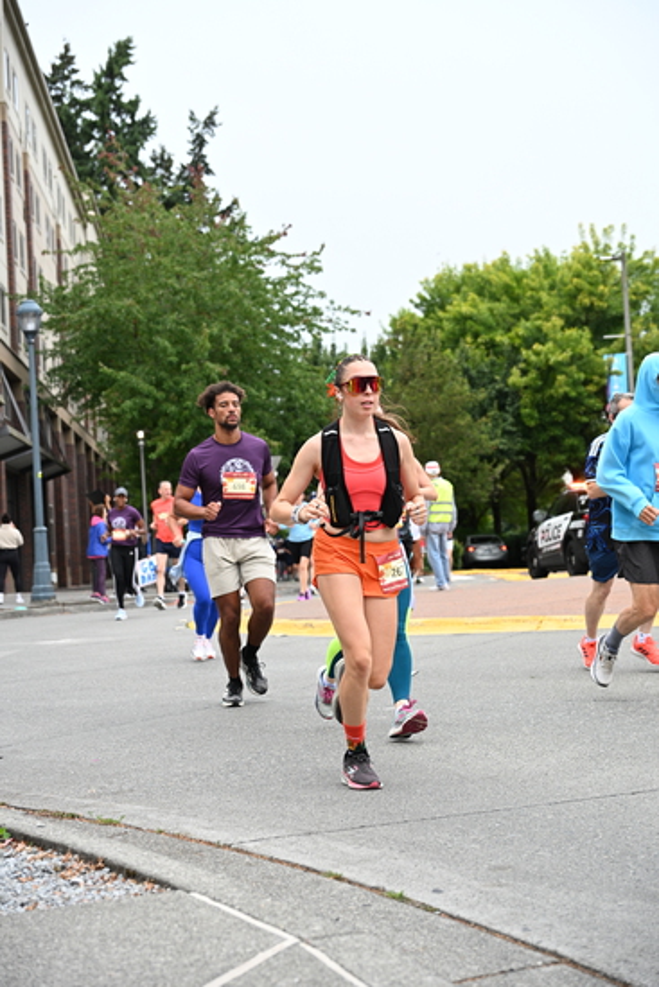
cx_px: 330
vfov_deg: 35.0
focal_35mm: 57
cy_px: 494
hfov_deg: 23.8
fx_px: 1564
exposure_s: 1/800
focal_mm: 57
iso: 1600
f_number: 4
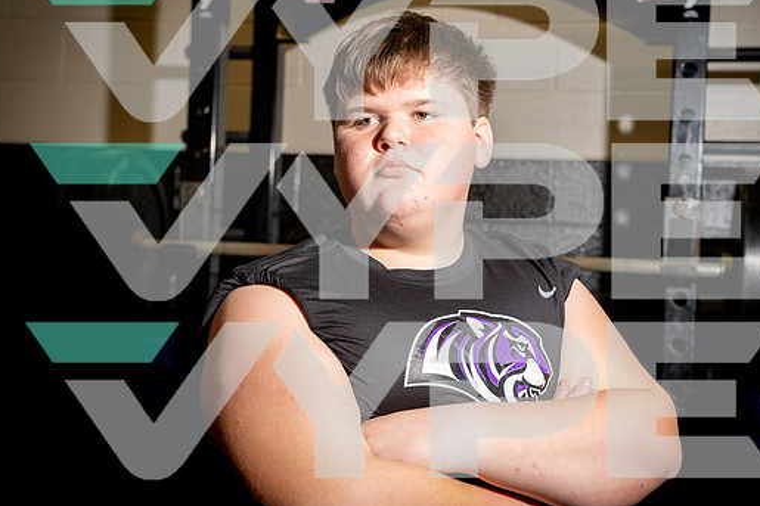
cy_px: 222
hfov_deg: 32.4
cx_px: 406
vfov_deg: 21.9
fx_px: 1308
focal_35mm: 62
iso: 500
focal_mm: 55
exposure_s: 1/250
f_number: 5
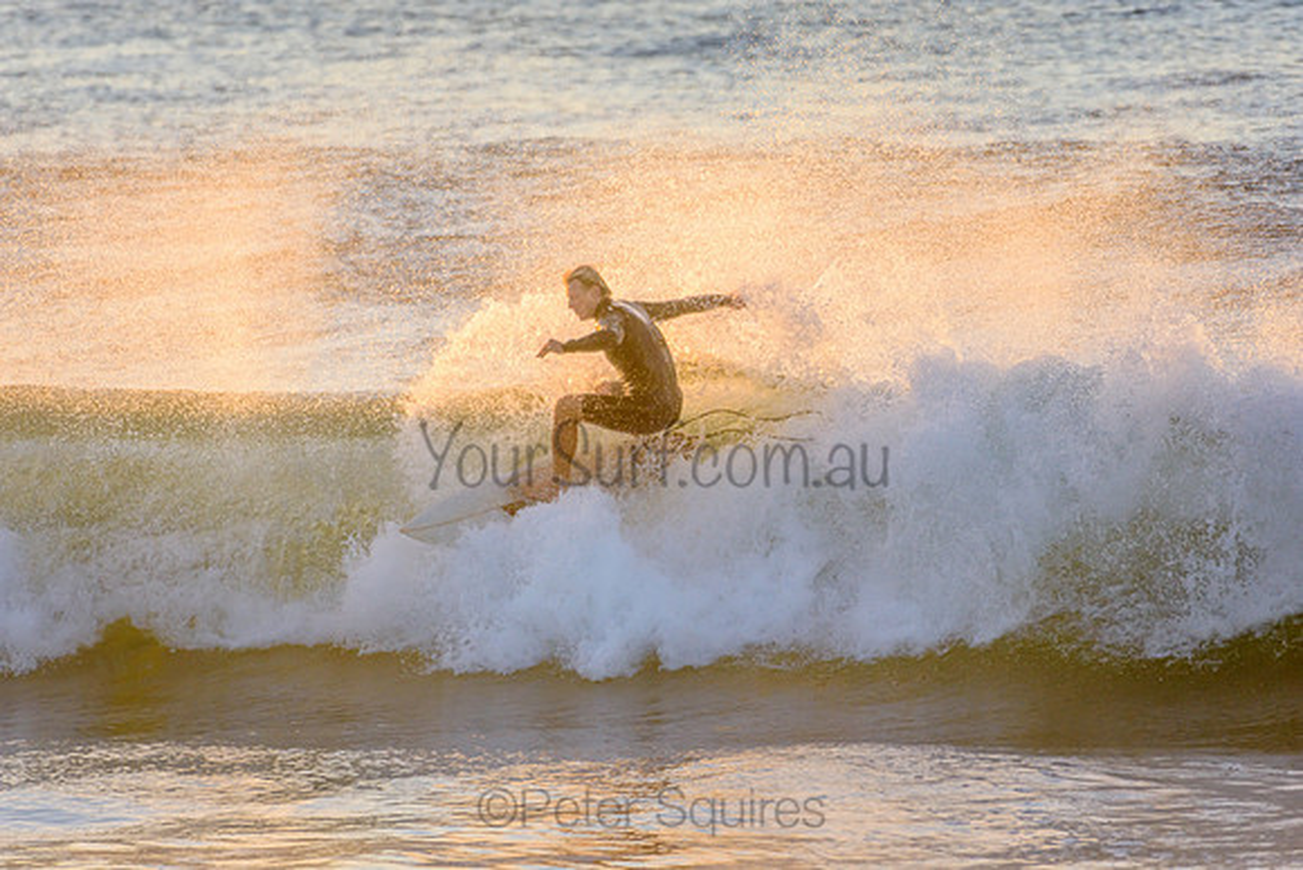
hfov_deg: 2.7
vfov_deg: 1.8
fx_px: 27155
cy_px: 435
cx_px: 652
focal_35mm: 750
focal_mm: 500
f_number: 5.6
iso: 500
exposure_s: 1/1000
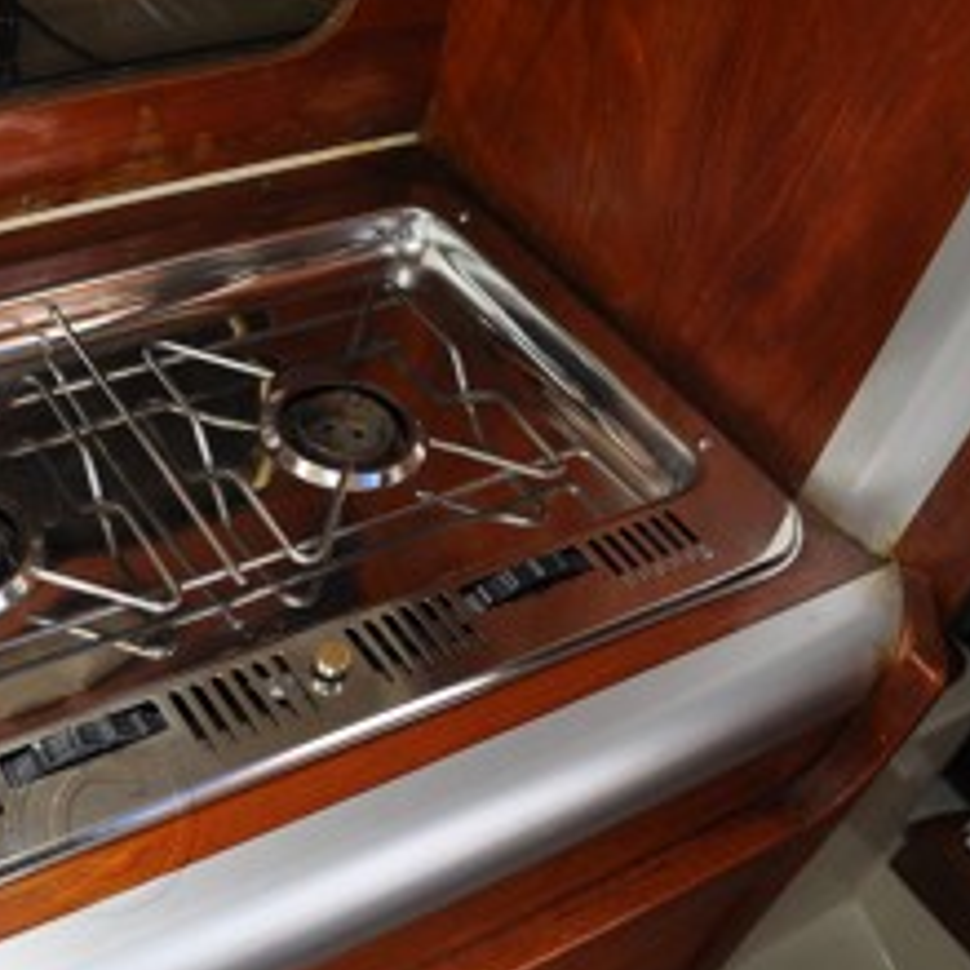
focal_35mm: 44
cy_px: 536
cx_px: 102
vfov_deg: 38.3
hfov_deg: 36.1
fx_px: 1395
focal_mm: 18
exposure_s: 1/125
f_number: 3.5
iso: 720
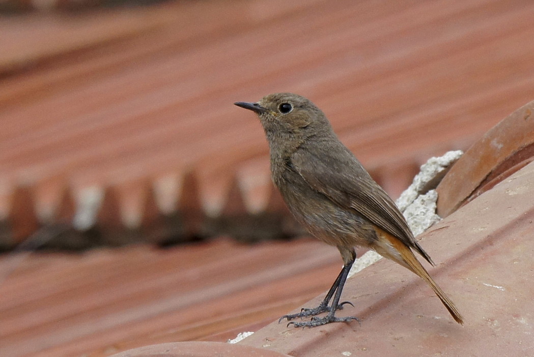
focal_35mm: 690
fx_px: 10237
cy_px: 178
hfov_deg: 3.0
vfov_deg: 2.0
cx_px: 267
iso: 800
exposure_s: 1/640
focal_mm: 460
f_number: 10
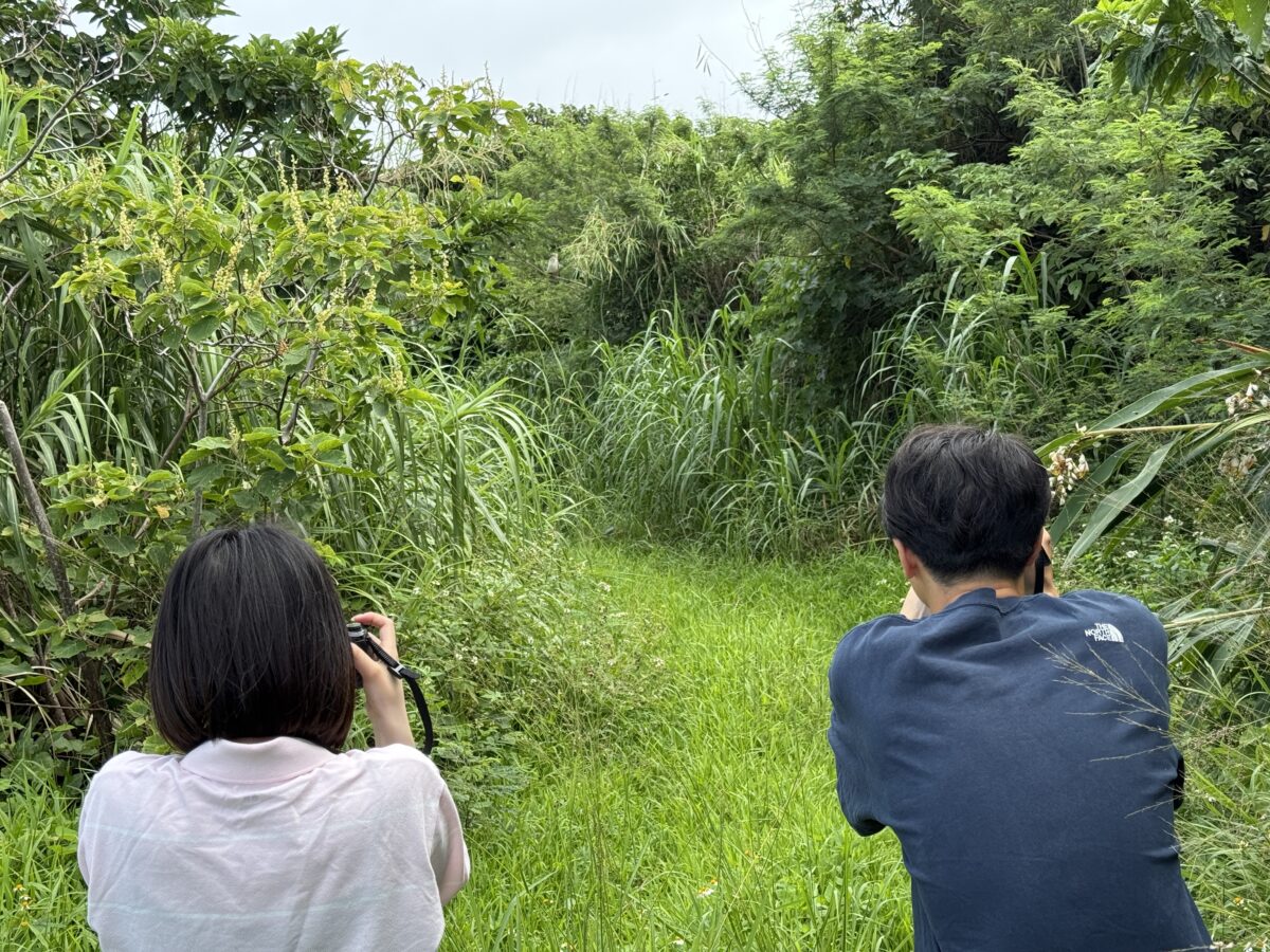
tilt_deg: -0.4
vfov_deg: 30.3
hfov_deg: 39.7
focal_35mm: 48
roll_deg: +2.9
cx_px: 635
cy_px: 476
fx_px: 1761
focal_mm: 6.76
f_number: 1.78
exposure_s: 1/939
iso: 64
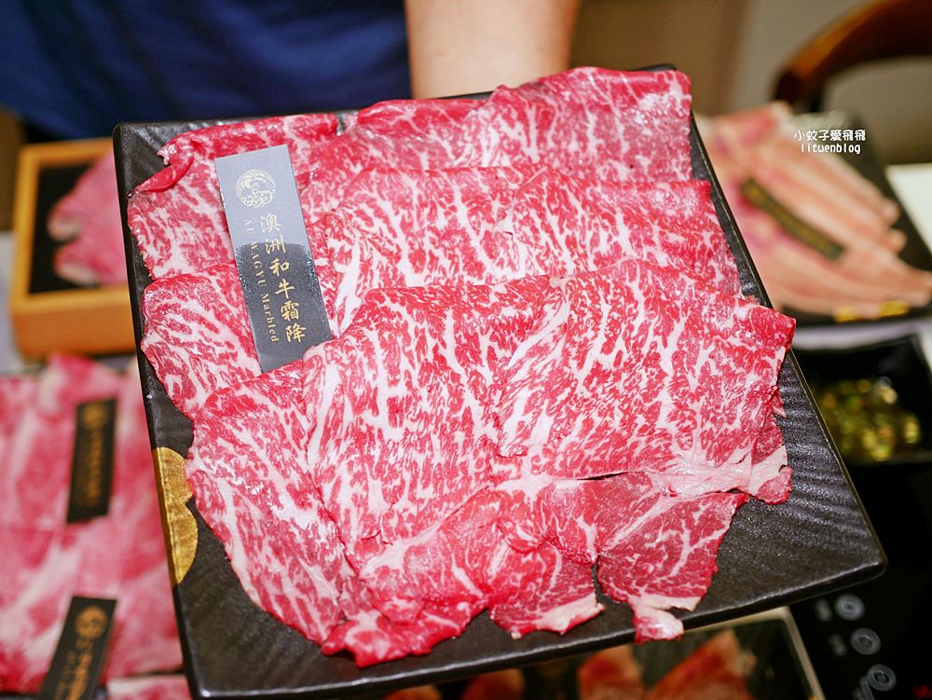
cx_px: 466
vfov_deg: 29.1
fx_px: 1347
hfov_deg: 38.2
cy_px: 350
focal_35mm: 50
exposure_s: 1/125
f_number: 1.8
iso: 200
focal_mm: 25
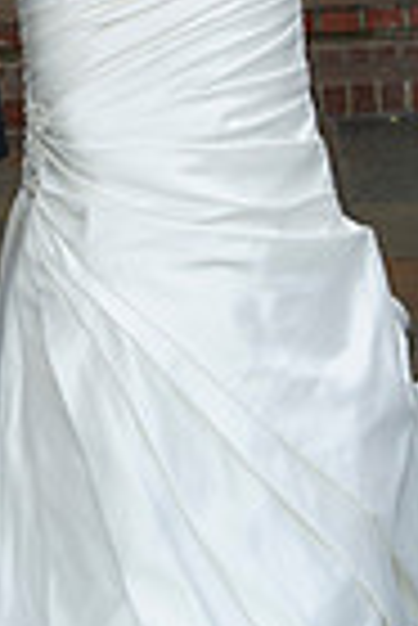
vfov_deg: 14.1
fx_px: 2467
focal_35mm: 142
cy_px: -63
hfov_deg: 9.5
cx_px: -88
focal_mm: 44
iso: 800
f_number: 5
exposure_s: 1/80
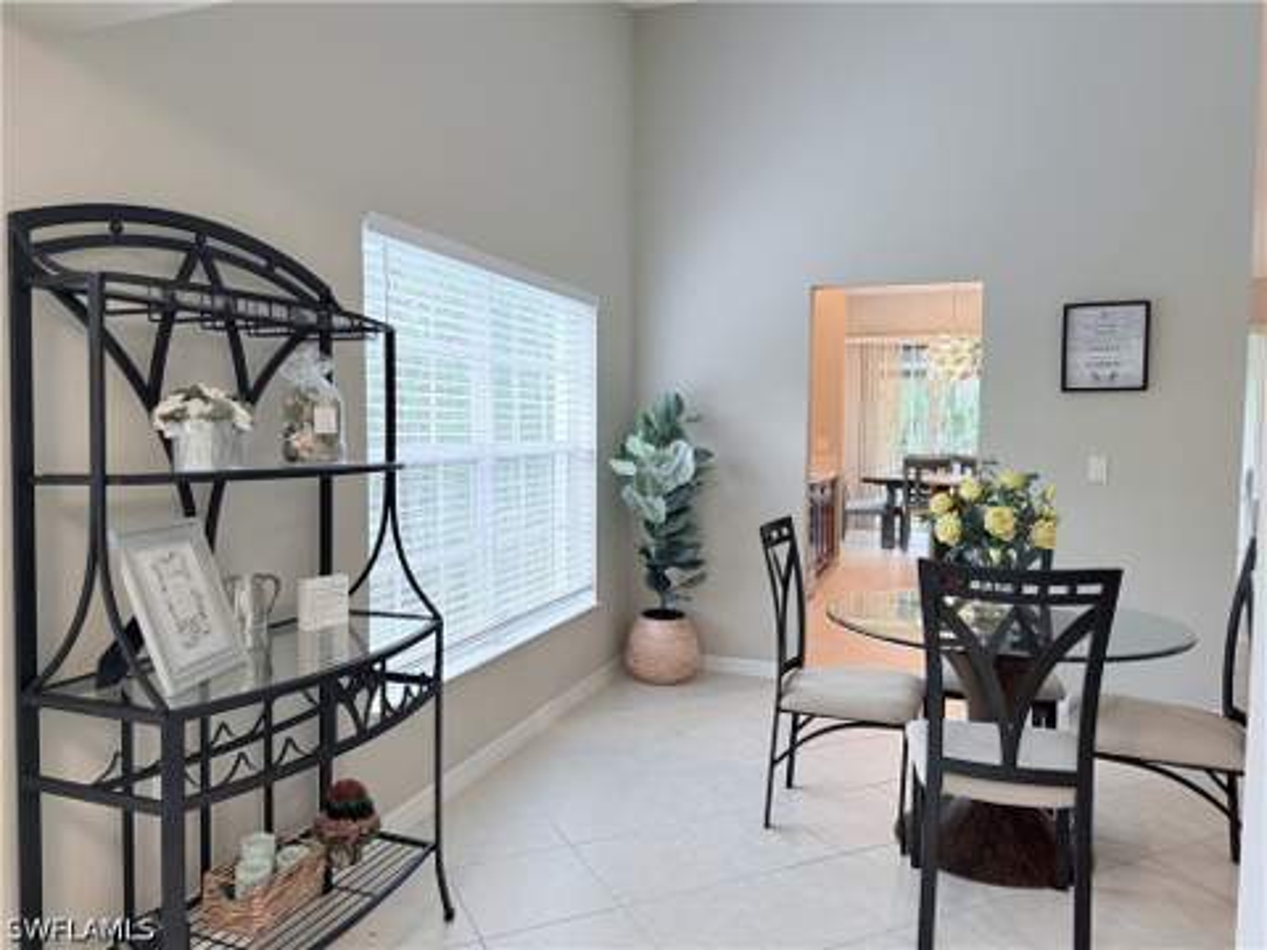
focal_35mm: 24
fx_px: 878
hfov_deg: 71.6
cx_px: 634
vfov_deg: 56.8
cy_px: 475
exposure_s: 1/120
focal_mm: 6.76
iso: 200
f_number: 1.78
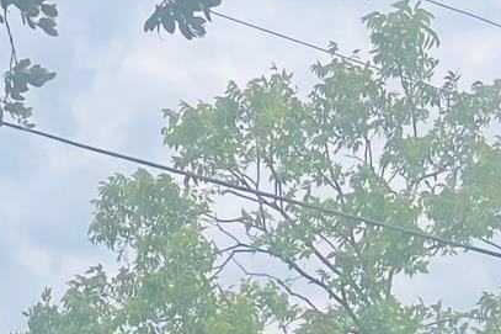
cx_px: -89
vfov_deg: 9.1
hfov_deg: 14.8
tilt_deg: +6.0
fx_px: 1864
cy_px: 842
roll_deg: -0.8
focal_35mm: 134
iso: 50
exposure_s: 1/2045
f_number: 1.5
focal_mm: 5.7
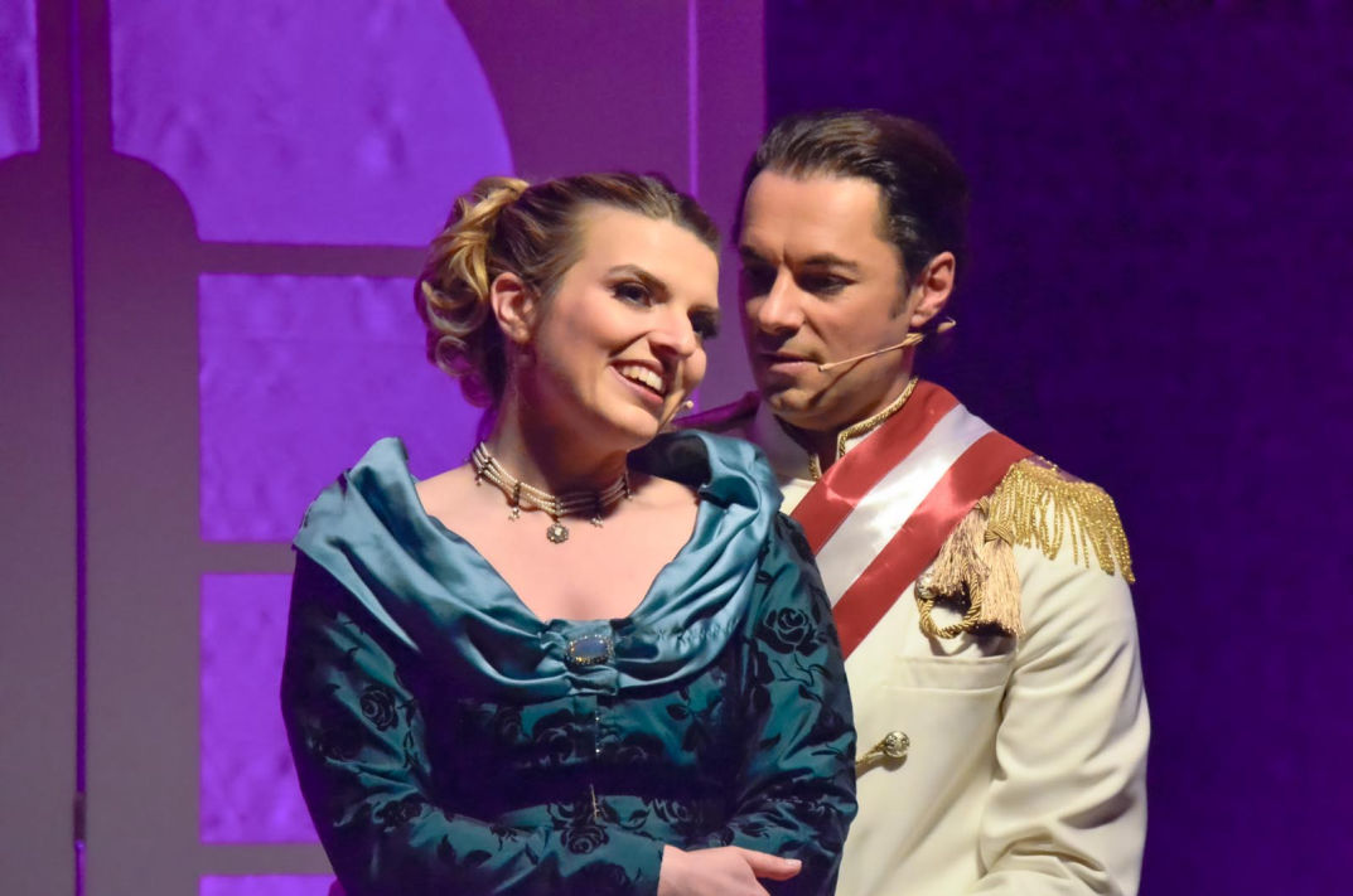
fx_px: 15192
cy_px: 448
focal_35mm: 405
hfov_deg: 5.1
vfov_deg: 3.4
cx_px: 676
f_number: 5.6
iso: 6400
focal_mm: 270
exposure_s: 1/160
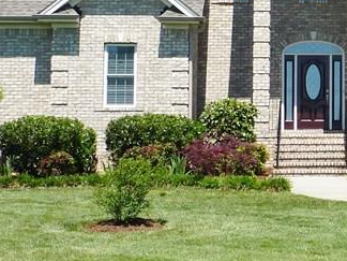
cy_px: 60
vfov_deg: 14.6
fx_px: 1012
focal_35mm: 101
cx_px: 424
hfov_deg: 18.4
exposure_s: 1/500
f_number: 4.5
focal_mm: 5.3
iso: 80
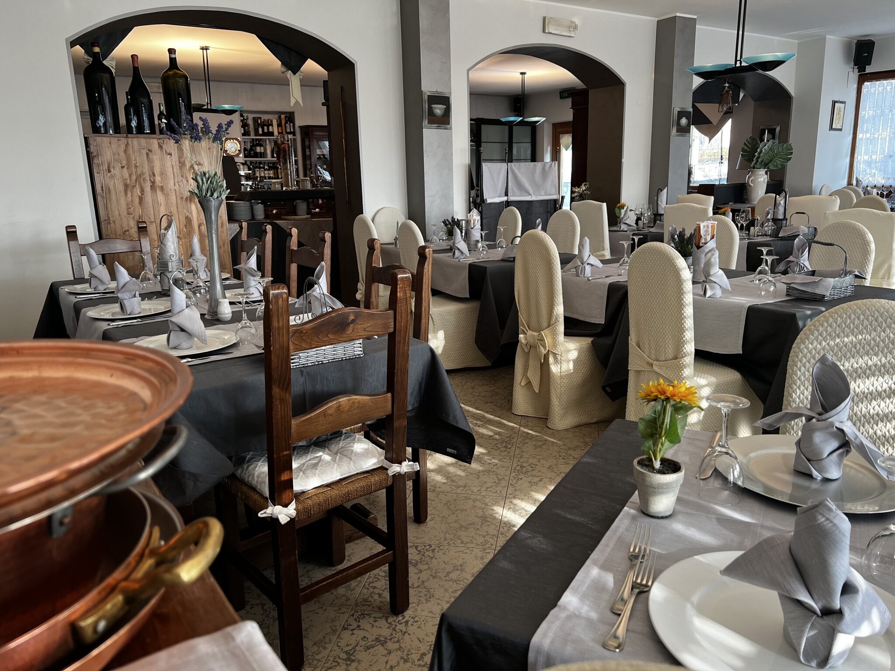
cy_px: 336
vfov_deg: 53.1
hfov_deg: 67.3
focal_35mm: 26
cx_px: 448
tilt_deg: -13.4
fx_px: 672
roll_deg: +1.7
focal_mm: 5.7
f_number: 1.5
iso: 80
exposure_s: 1/100
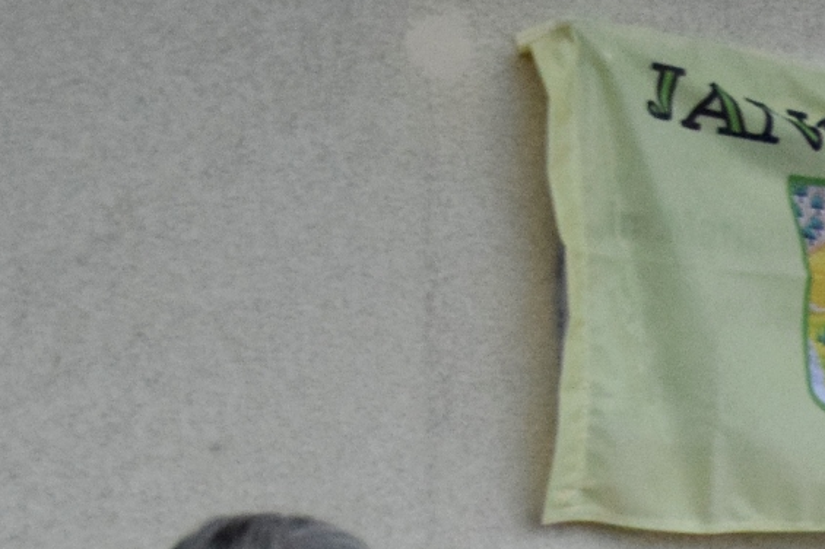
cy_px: 1094
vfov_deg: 8.5
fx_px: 3504
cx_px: 1294
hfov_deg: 12.6
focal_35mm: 153
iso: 1600
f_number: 3.5
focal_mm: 24
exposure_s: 1/100
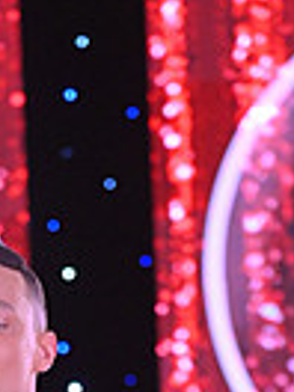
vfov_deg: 5.1
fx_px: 4315
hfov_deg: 3.9
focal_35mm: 381
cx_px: -114
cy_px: 849
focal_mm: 90
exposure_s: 1/320
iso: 3200
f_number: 5
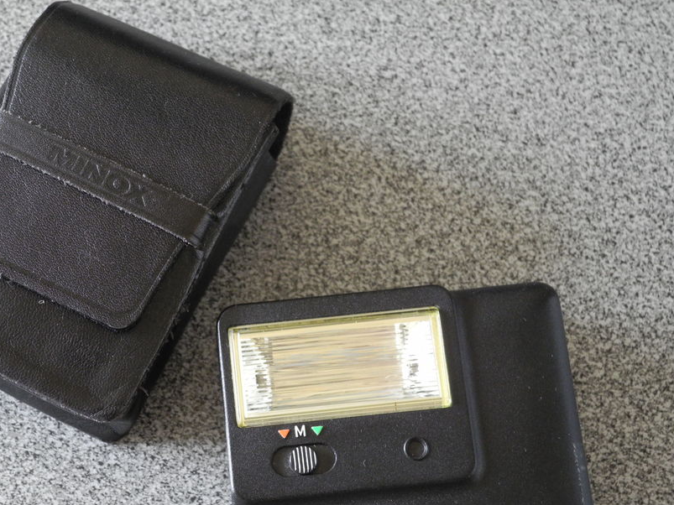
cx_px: 281
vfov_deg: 19.4
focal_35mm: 76
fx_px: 1480
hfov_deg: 25.6
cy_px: 305
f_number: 3.5
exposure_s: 1/21
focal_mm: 13
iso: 400
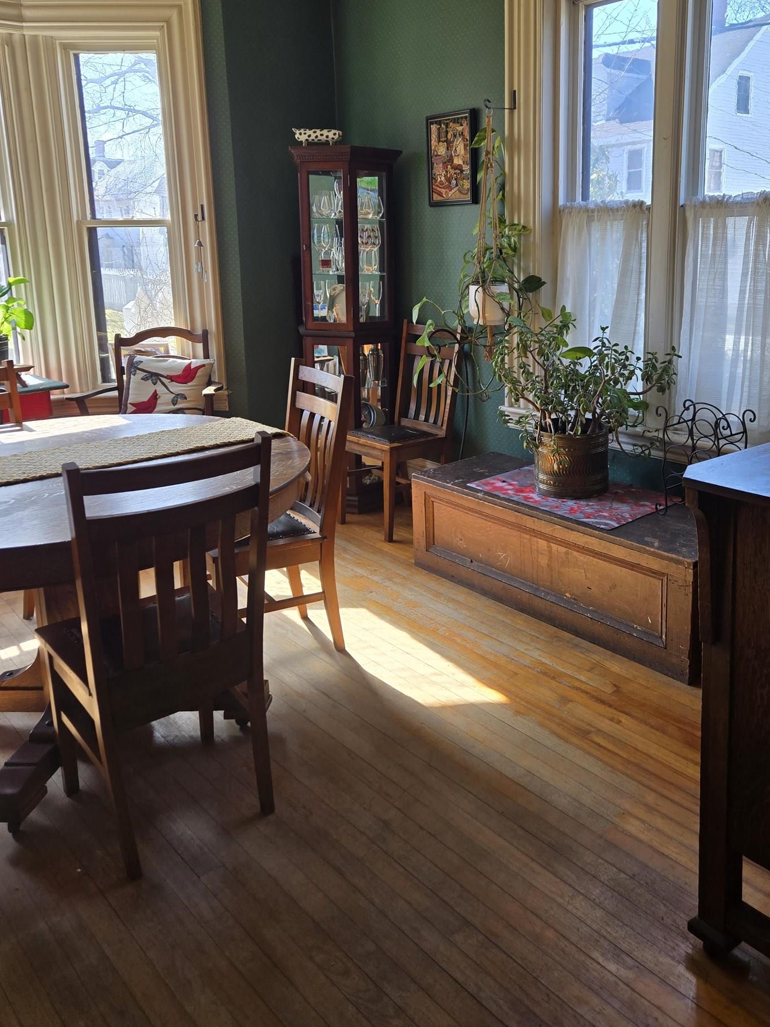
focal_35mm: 29
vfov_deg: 61.1
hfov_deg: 47.9
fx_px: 860
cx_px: 473
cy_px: 403
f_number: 1.8
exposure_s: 1/180
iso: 40
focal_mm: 5.4
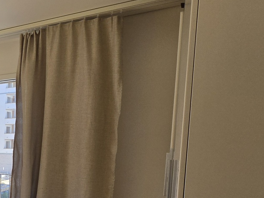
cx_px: -143
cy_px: 174
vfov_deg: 33.5
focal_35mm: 41
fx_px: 313
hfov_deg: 27.9
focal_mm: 2.2
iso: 32
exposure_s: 1/325
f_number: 1.9
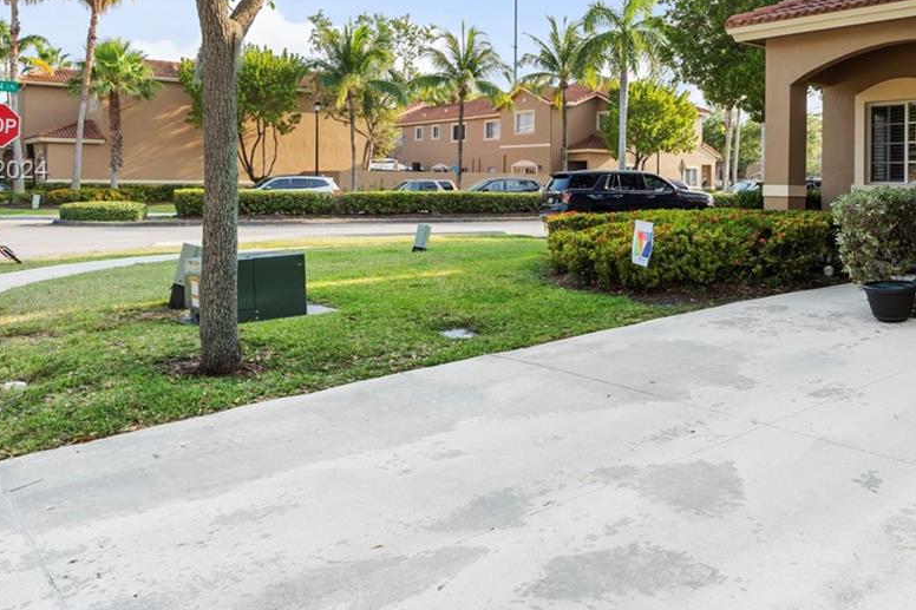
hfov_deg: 56.0
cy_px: 172
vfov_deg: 39.2
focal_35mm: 33
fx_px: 839
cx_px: 615
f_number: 9
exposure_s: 1/125
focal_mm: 16
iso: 250
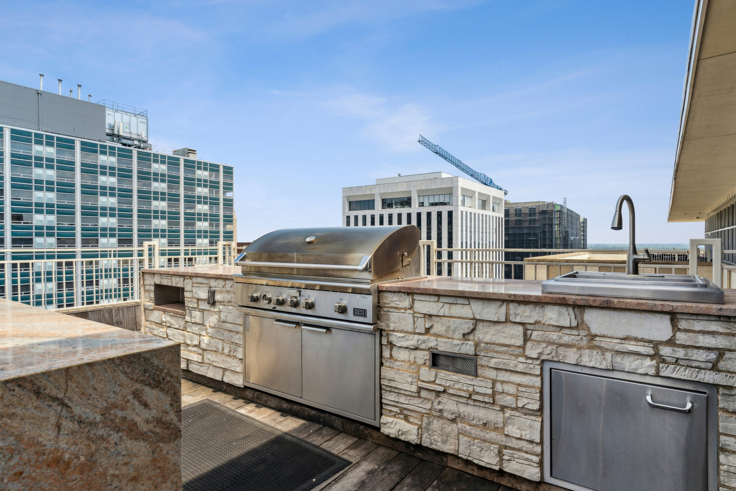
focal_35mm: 20
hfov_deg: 84.0
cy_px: 246
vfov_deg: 61.9
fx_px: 409
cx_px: 368
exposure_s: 1/400
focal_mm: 20
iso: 400
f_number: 10
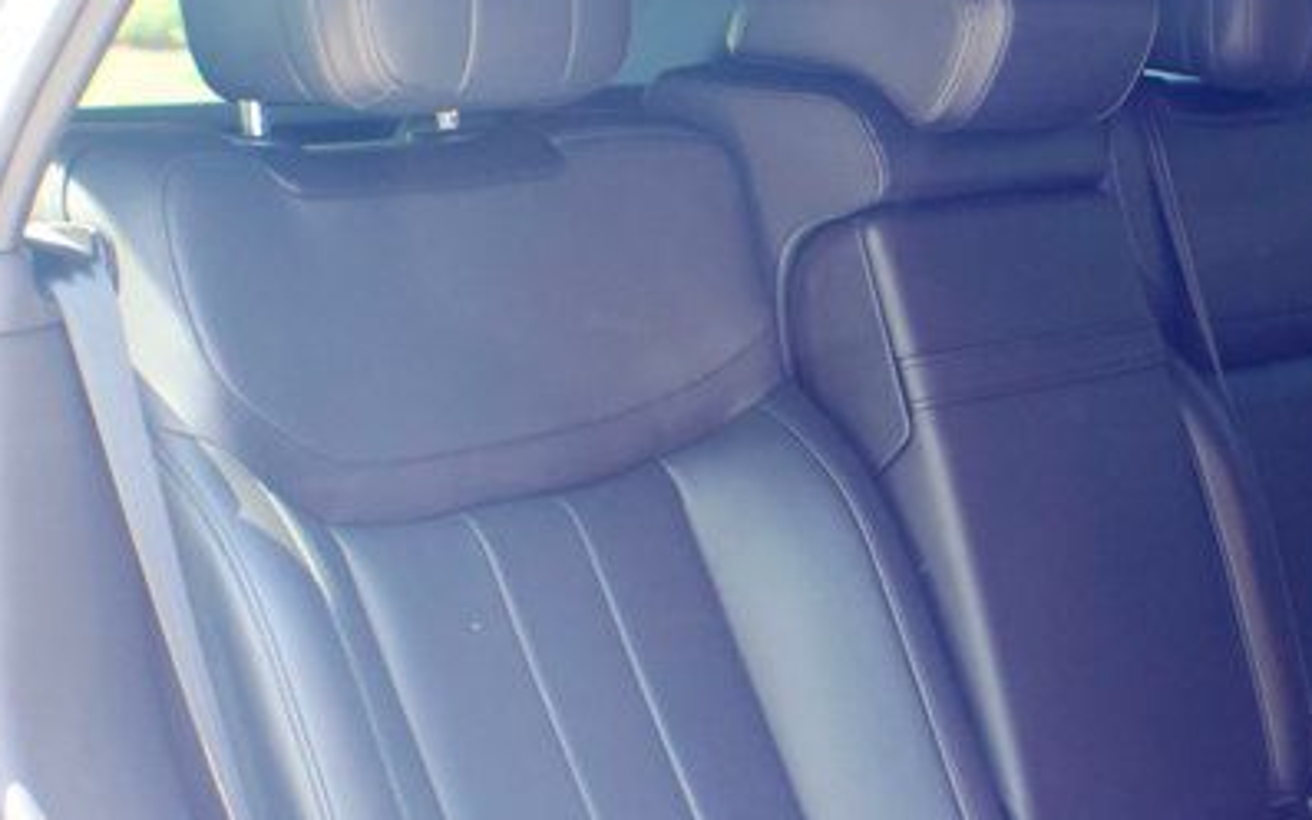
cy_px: 385
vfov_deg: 10.6
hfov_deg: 16.8
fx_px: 4397
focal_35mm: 123
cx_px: 1041
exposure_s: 1/125
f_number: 5.6
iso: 2000
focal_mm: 50
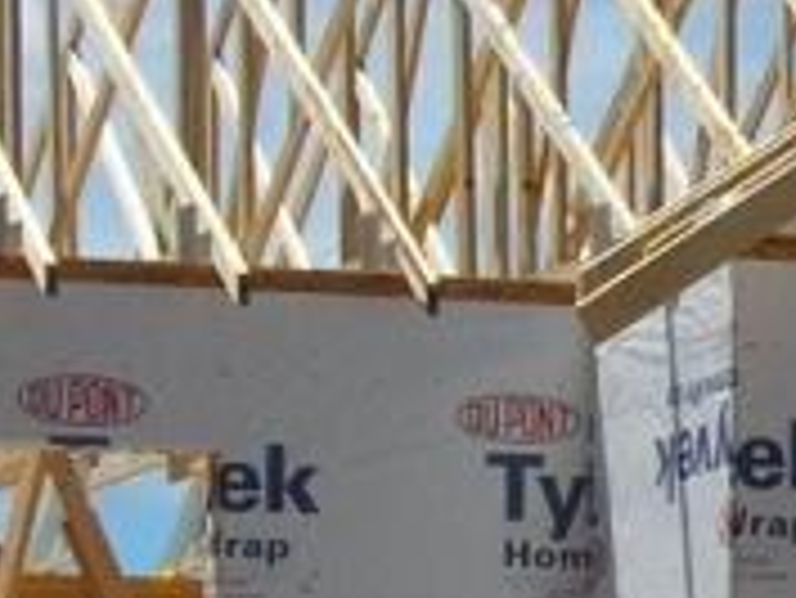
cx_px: 1291
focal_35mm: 336
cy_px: 54
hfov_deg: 5.8
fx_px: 7732
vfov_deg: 4.4
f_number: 5.9
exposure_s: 1/386
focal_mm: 9.7
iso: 50
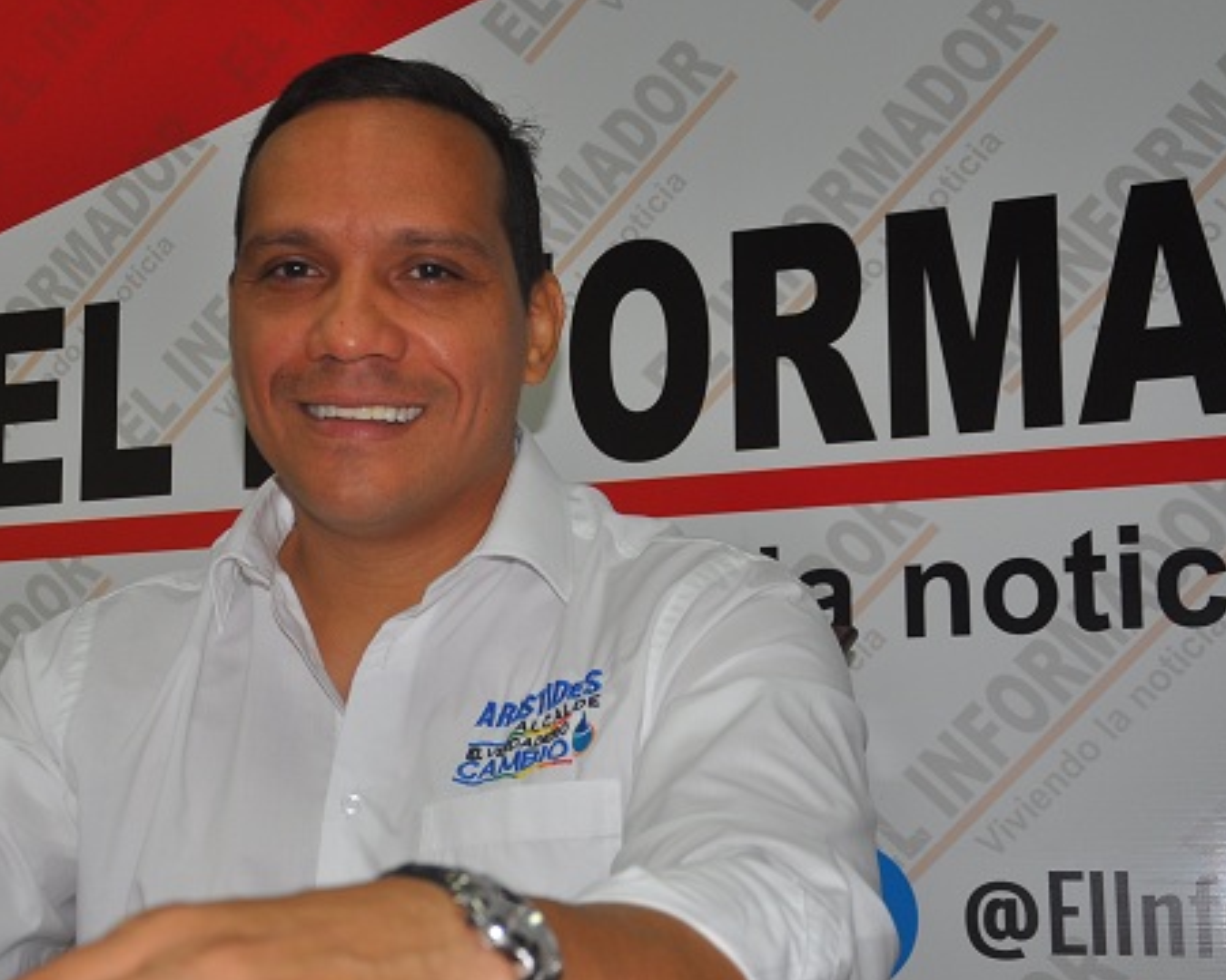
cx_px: 425
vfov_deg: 23.5
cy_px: 581
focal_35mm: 65
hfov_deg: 29.0
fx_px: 2359
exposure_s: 1/125
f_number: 5
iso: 400
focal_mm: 32
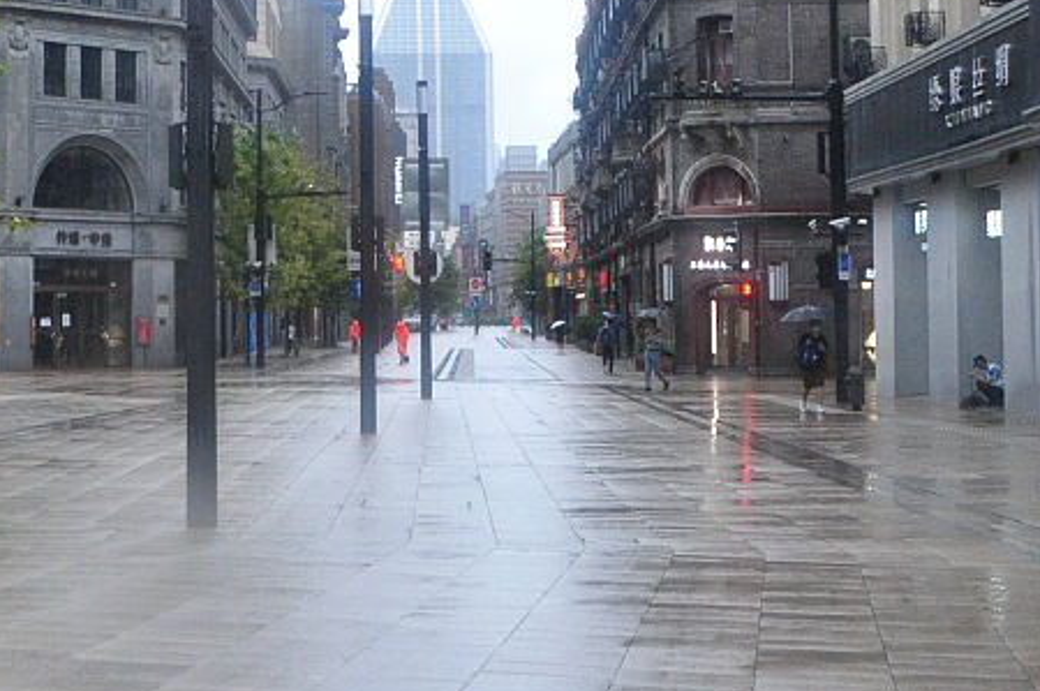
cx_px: 215
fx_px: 2078
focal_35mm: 72
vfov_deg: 18.7
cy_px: 128
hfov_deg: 27.6
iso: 800
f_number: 9
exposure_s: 1/125
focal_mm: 18
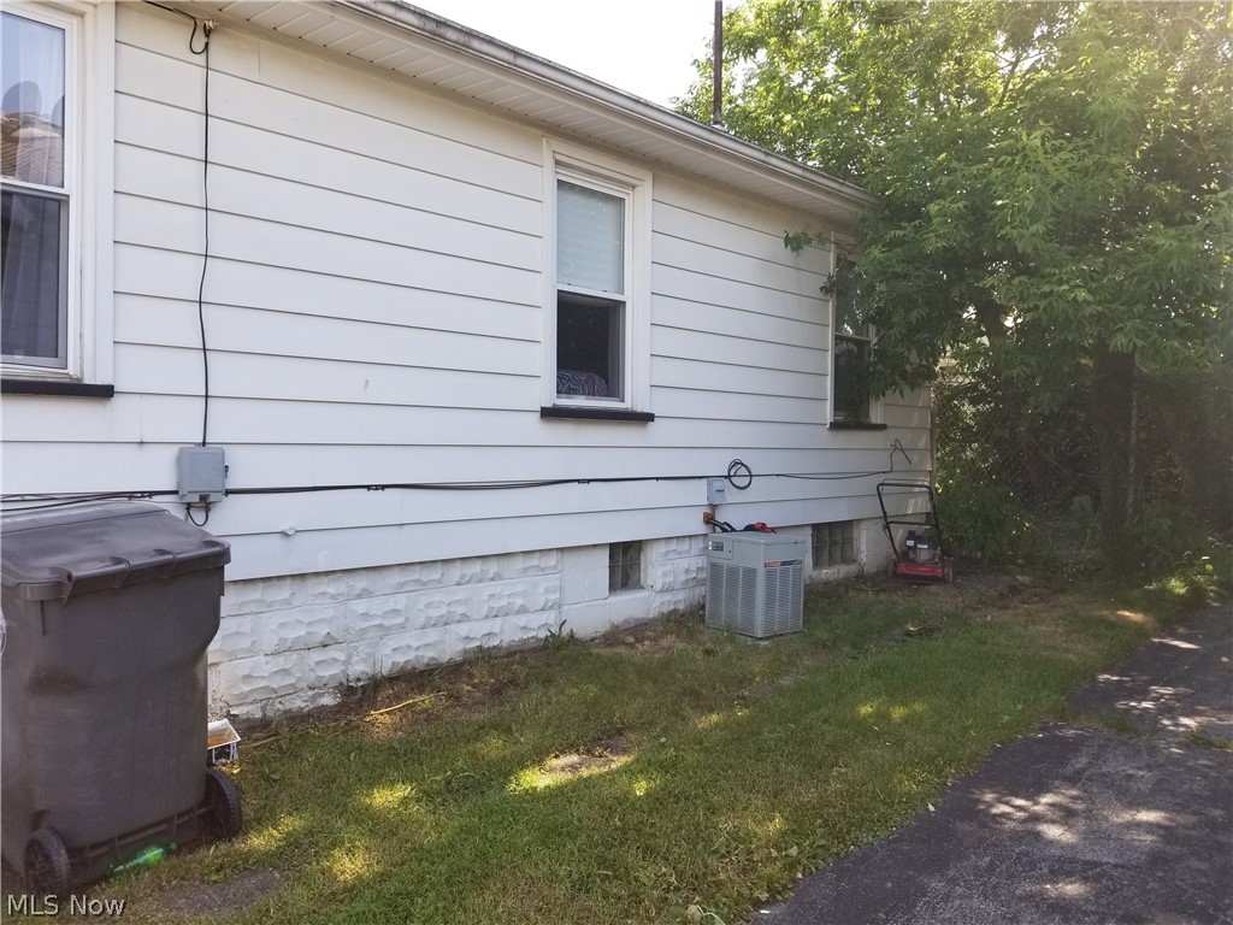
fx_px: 926
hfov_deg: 67.3
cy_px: 462
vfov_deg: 53.1
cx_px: 616
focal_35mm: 26
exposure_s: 1/383
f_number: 1.7
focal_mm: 4.3
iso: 50
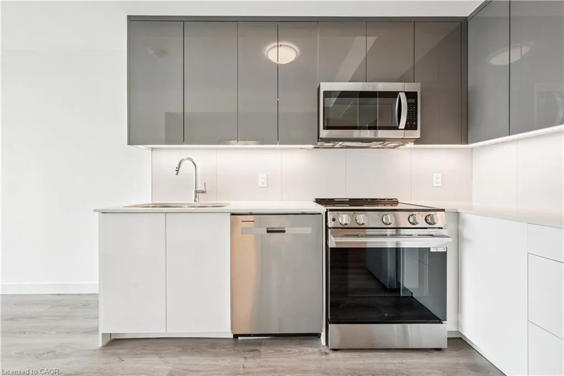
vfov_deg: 81.2
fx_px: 219
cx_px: 282
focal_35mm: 14
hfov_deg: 104.3
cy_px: 188
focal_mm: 14
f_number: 8
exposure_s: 1/25
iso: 200
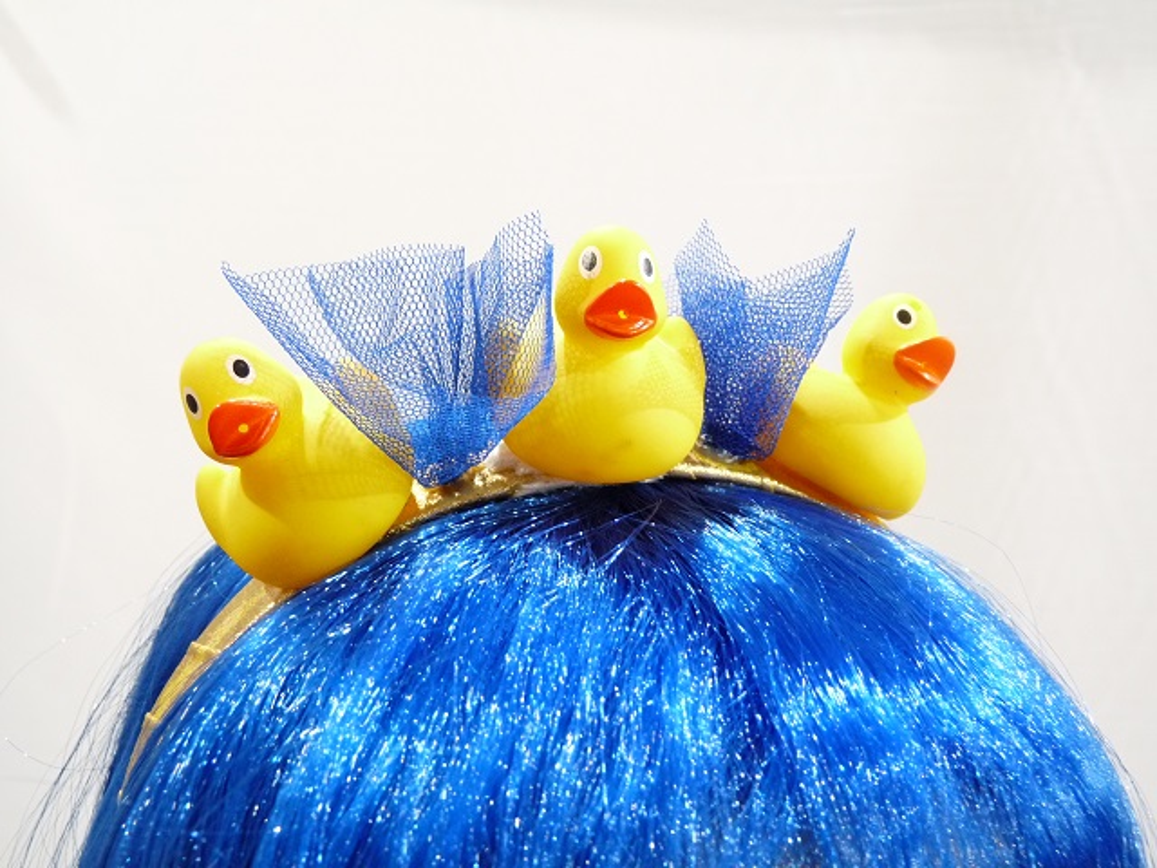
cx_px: 578
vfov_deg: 33.6
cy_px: 434
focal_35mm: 43
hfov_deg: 43.9
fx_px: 1437
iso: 400
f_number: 3
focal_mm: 7.6
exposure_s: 1/25
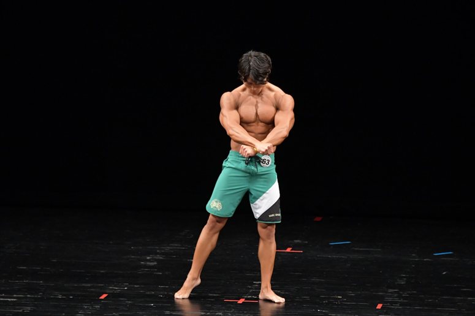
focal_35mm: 285
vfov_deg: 4.8
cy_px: 158
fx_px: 3759
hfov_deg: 7.2
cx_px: 238
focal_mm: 190
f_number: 5.6
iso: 3200
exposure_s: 1/400
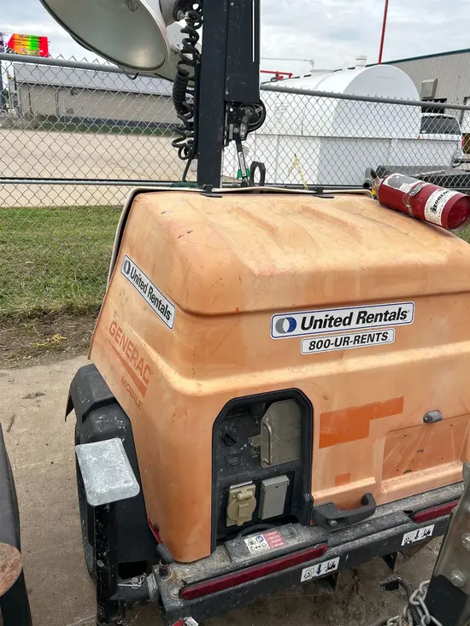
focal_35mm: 26
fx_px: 471
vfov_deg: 67.3
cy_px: 313
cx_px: 235
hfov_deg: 53.1
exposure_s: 1/1468
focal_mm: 5.7
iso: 50
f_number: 1.5
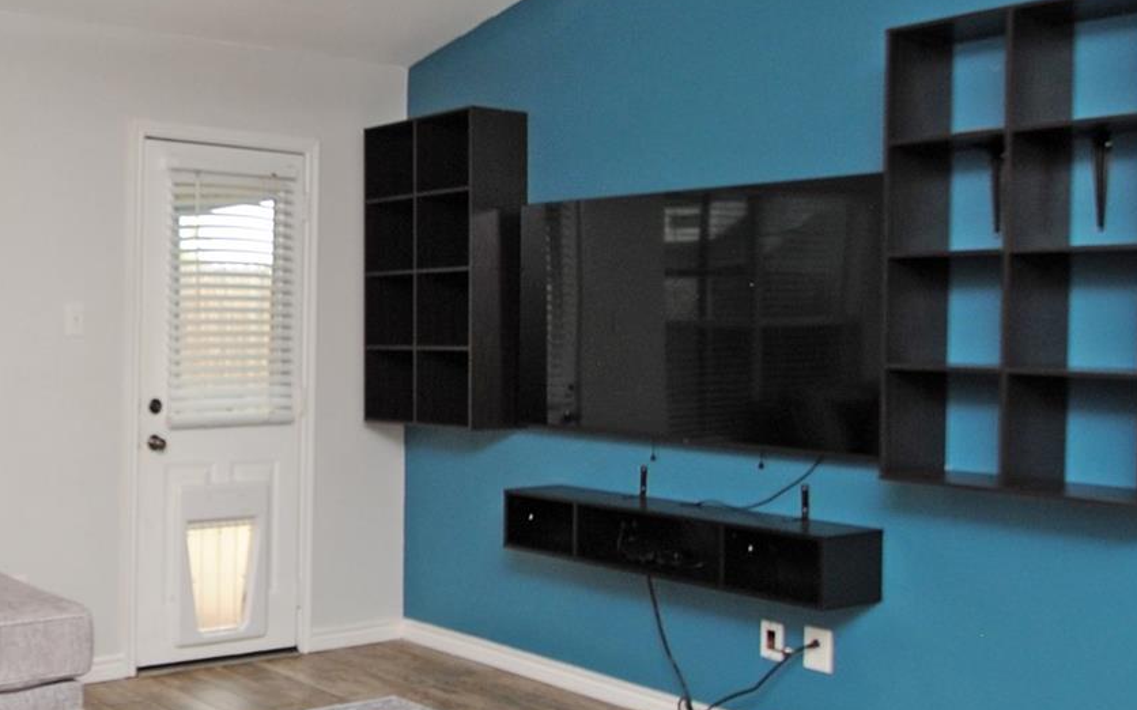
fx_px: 1278
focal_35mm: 41
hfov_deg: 43.6
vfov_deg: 31.0
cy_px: 329
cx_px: 106
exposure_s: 1/60
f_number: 4
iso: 200
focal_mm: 11
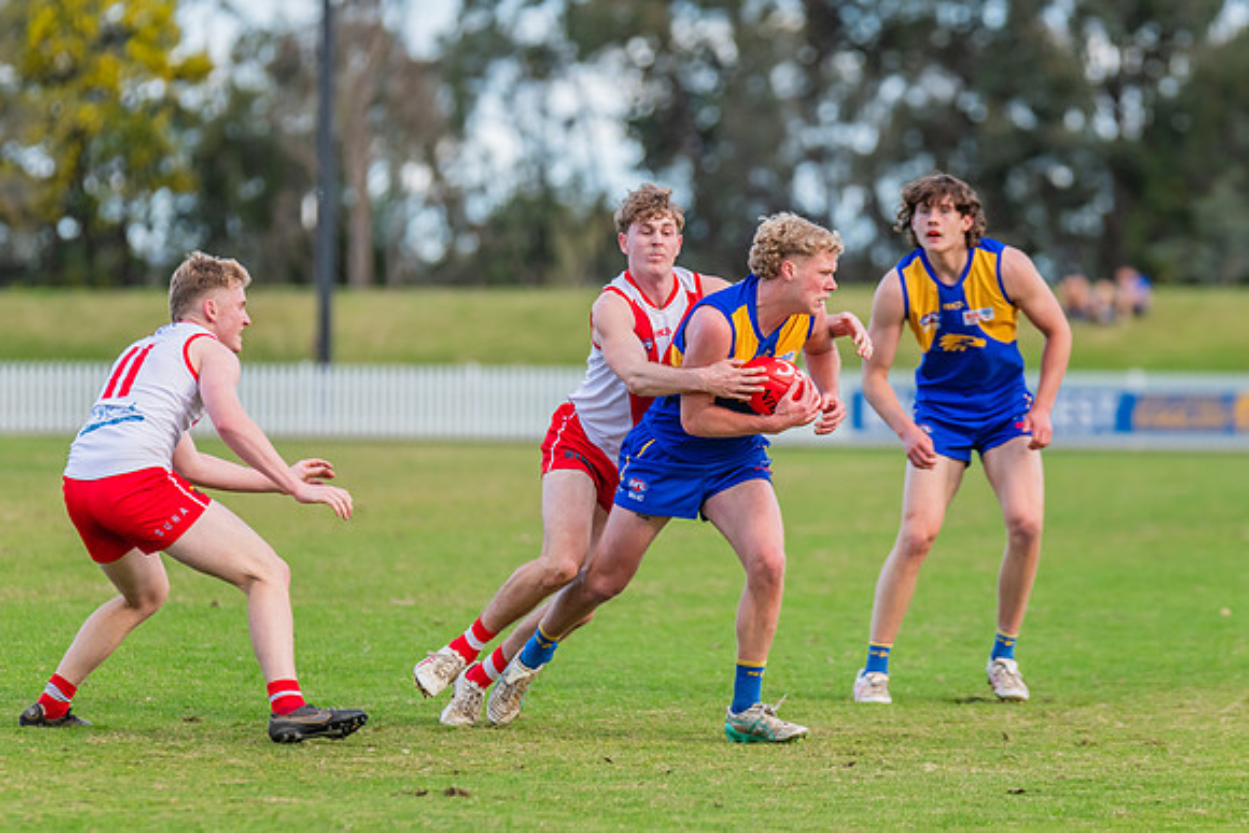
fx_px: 11429
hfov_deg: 6.3
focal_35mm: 329
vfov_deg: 4.2
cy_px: 360
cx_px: 654
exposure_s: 1/1250
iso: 800
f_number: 4.5
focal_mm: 290
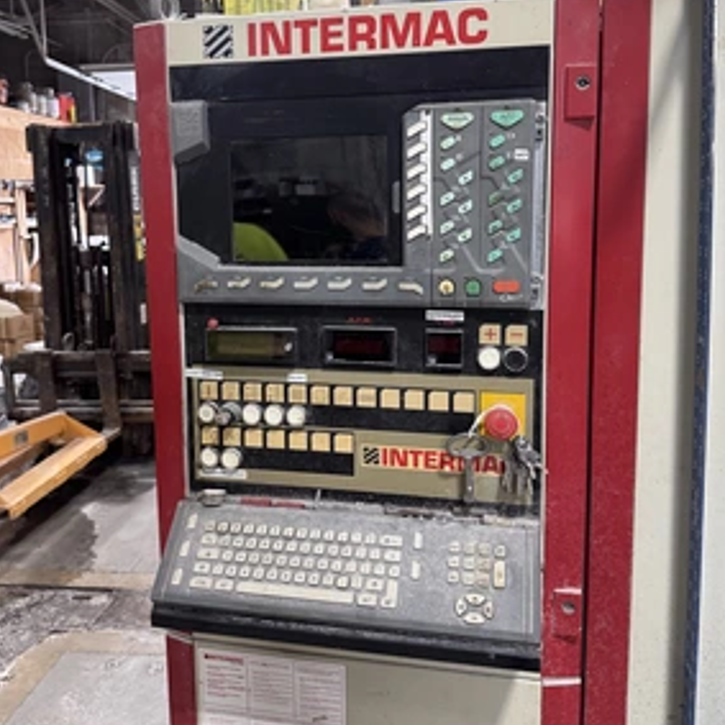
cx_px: 361
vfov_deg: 53.9
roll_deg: +1.7
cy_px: 313
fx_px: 711
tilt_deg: -9.7
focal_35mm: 30
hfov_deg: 54.0
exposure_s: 1/120
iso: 200
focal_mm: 6.76
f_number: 1.78
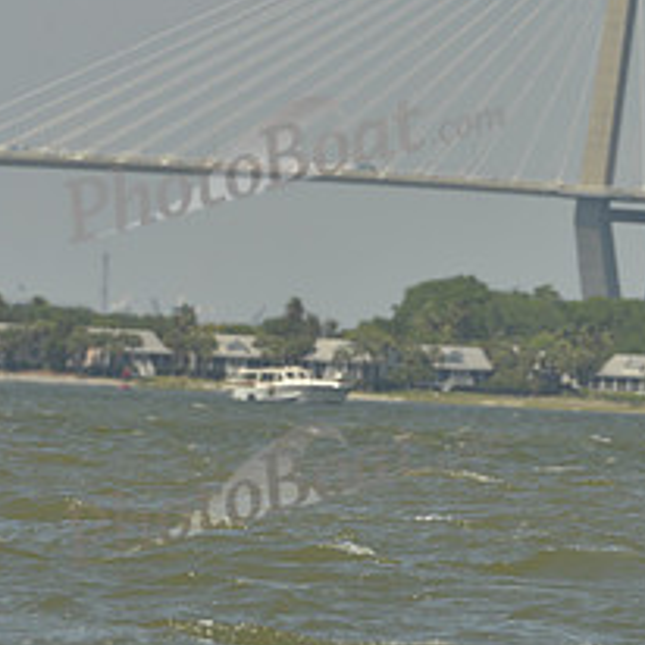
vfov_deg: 1.8
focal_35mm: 958
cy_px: 280
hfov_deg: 1.8
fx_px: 20195
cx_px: 670
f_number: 9
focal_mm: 400
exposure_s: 1/1250
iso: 280
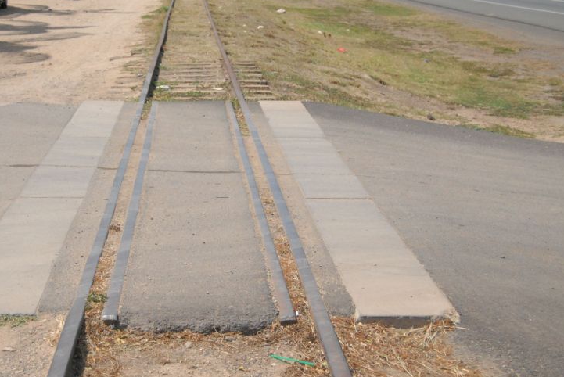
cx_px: 199
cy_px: 174
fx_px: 1270
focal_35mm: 81
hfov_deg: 24.9
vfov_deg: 16.9
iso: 1600
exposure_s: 1/4000
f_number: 4.8
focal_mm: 38
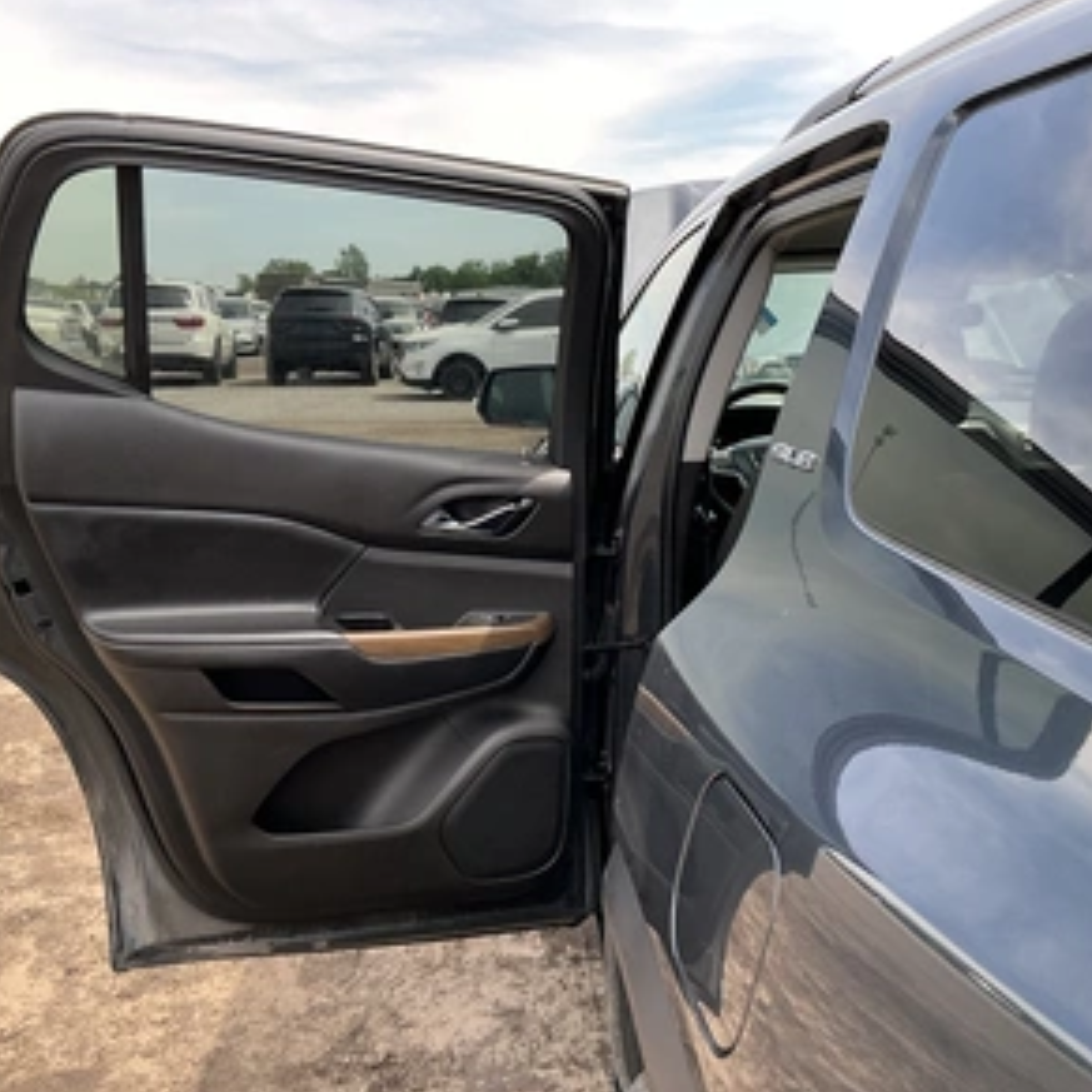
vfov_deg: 48.4
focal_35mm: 34
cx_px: 604
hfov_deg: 48.4
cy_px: 555
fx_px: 1213
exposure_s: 1/265
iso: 25
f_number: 1.8
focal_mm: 3
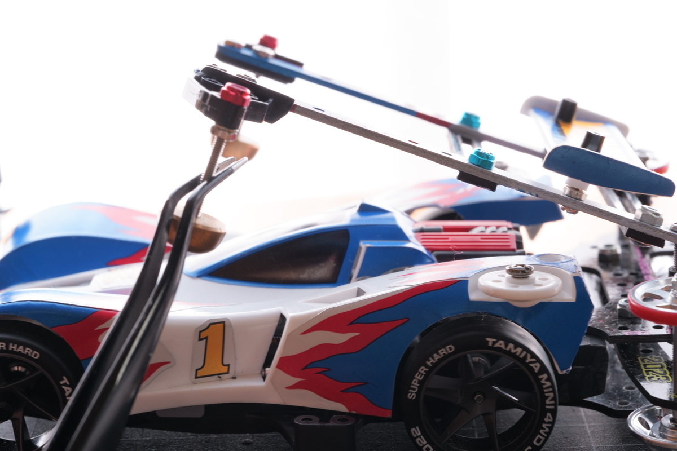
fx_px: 1692
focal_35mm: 90
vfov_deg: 15.2
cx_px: 338
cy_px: 226
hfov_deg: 22.6
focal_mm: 90
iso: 400
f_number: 14
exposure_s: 1/13
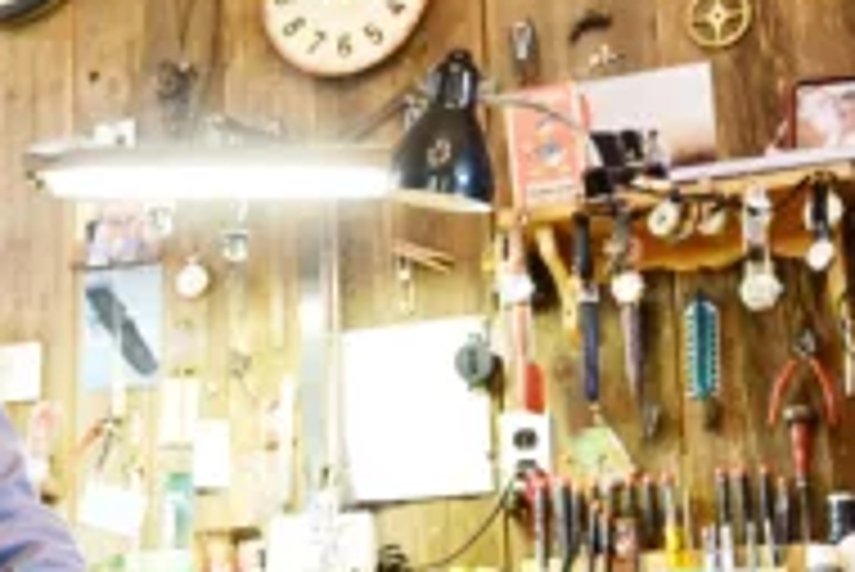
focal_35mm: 90
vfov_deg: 15.2
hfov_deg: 21.9
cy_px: 176
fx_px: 2139
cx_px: 38
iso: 3600
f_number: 4.2
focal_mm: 38
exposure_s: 1/125
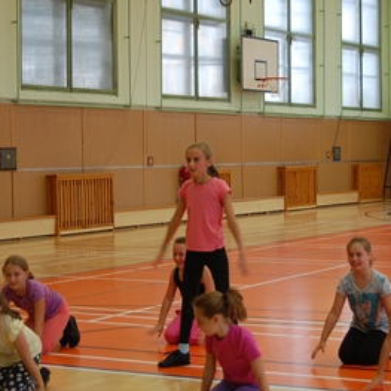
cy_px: 207
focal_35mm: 92
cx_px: 216
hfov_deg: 18.9
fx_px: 1176
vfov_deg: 18.9
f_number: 5
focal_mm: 38
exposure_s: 1/60
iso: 400
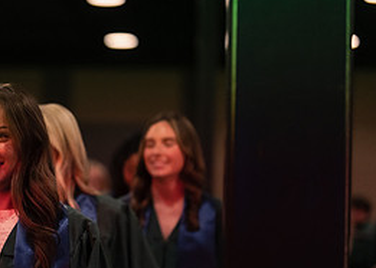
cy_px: 196
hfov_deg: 16.6
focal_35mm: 118
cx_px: 3
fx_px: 1259
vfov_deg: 12.1
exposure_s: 1/500
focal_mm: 50
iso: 1250
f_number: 1.2
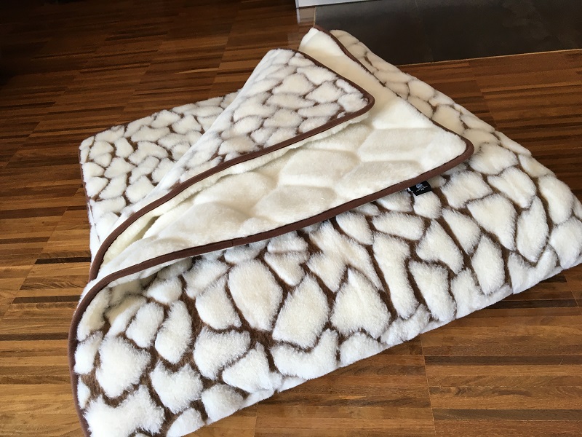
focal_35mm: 29
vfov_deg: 48.2
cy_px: 218
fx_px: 488
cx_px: 291
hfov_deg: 61.7
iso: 32
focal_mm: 4.15
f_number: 2.2
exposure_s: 1/33
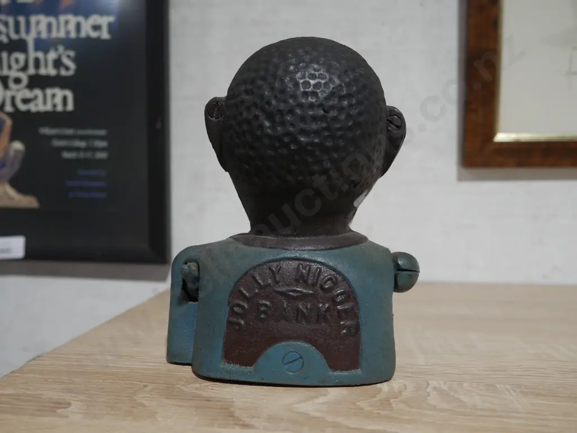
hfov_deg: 54.0
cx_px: 288
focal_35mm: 34
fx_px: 567
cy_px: 216
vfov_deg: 41.8
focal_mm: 17
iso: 400
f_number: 4
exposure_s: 1/60
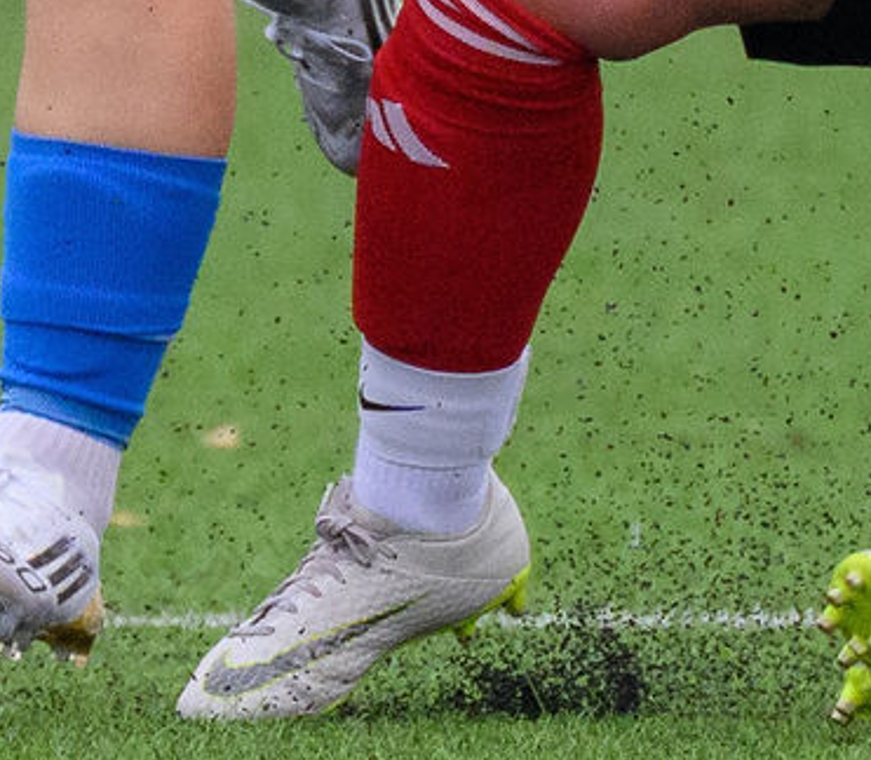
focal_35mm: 3801
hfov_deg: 0.5
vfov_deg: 0.4
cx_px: 882
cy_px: -449
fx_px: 101582
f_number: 5.3
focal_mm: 340
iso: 1800
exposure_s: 1/1000
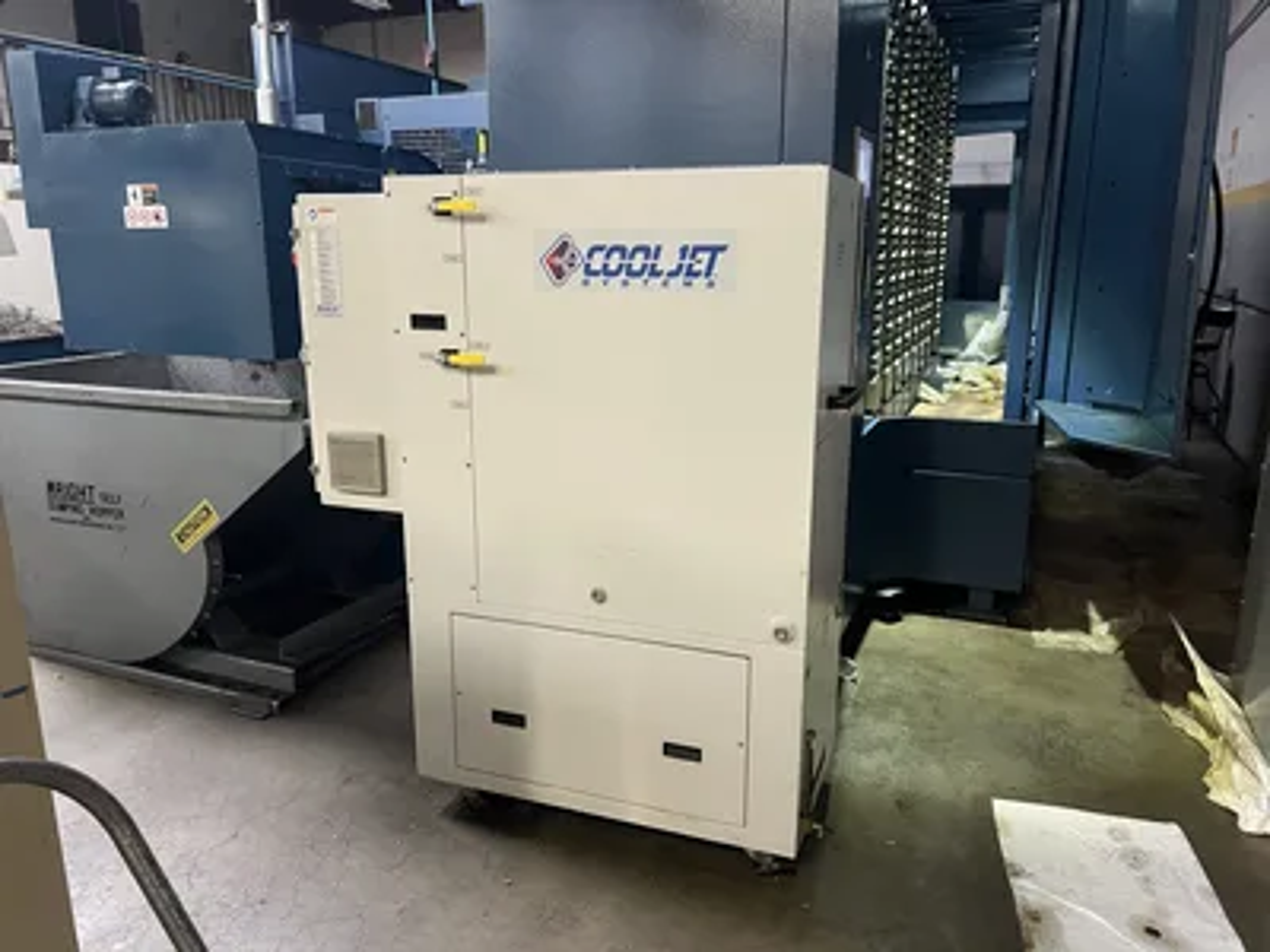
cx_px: 635
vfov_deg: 53.1
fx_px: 954
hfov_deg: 67.3
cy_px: 476
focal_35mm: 26
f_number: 1.5
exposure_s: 1/60
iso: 400
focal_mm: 5.7
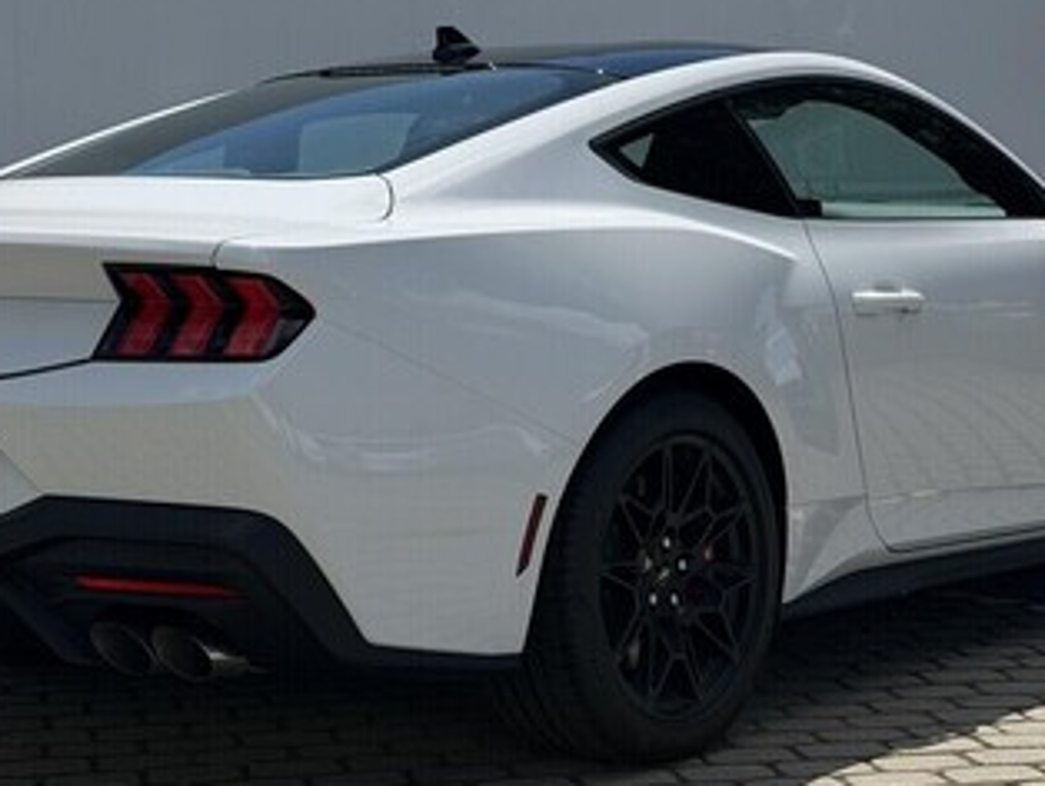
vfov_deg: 17.5
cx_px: 499
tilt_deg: +0.2
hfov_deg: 23.3
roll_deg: +1.8
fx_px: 2538
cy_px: 185
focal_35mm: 84
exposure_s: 1/8772
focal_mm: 6.76
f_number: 1.78
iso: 64
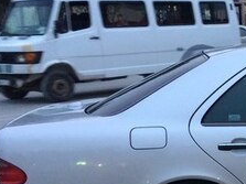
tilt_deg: -13.7
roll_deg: -0.7
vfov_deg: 16.9
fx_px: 611
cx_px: 359
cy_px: 174
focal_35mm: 86
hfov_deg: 20.0
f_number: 2.2
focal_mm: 4.15
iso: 125
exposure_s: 1/33
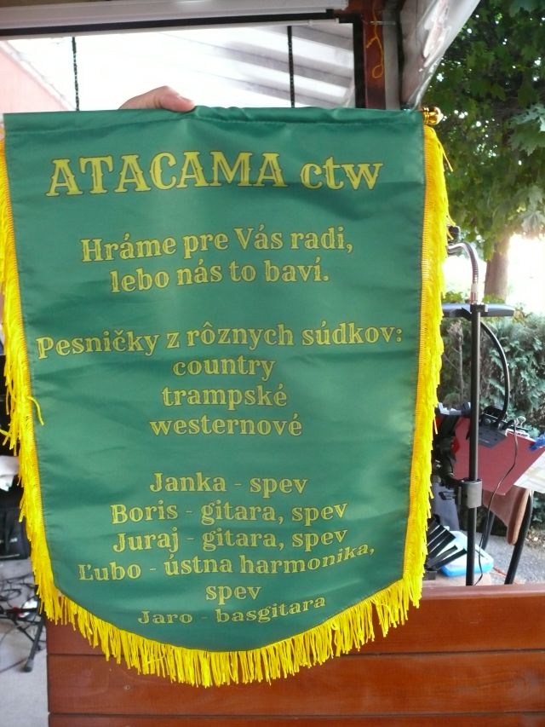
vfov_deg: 52.6
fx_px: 735
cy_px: 364
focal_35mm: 35
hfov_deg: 40.7
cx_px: 272
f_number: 2.8
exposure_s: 1/25
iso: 400
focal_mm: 7.4
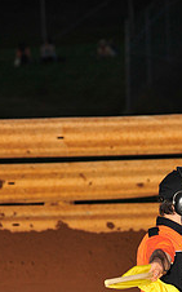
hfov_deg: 2.9
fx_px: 3536
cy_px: 336
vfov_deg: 4.7
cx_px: 181
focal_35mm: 445
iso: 1000
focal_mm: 170
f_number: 6.3
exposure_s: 1/320
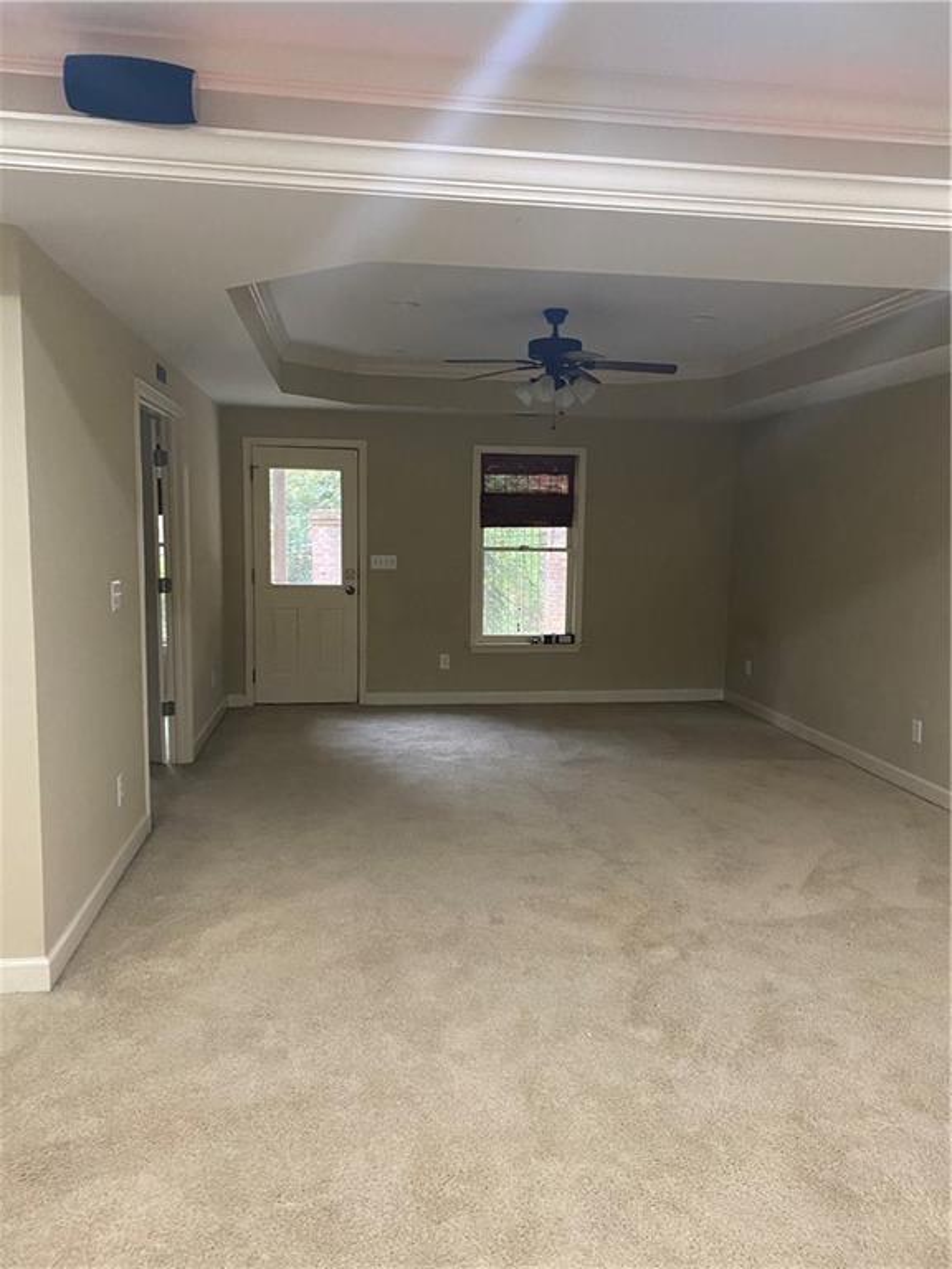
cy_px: 634
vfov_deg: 67.3
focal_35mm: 26
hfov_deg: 53.1
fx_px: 953
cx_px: 476
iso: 400
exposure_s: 1/40
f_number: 1.8
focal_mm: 4.25
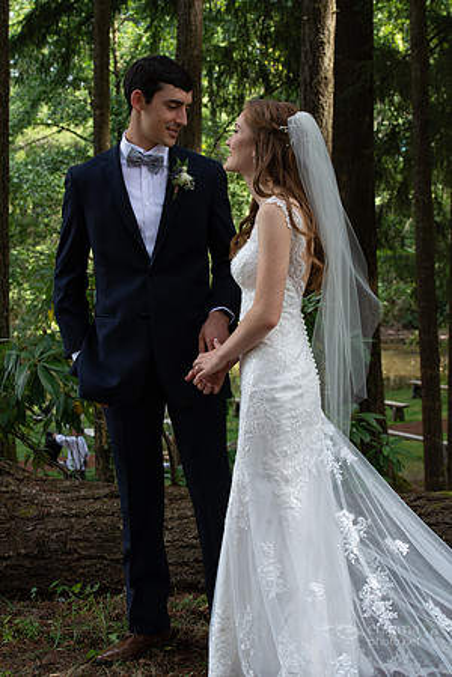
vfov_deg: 28.8
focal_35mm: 70
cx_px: 226
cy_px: 338
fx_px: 1318
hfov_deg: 19.5
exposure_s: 1/200
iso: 800
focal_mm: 70
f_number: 10
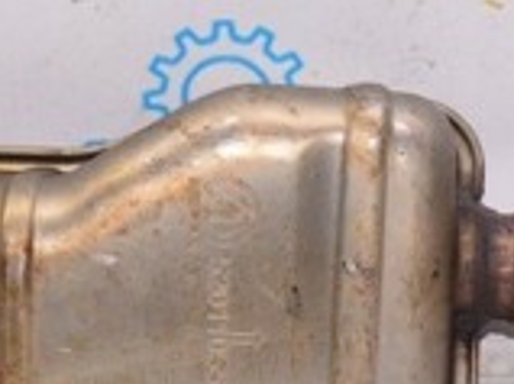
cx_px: 71
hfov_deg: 16.0
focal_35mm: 122
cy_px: 321
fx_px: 1809
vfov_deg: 12.1
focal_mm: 21
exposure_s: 1/100
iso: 1600
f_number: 8
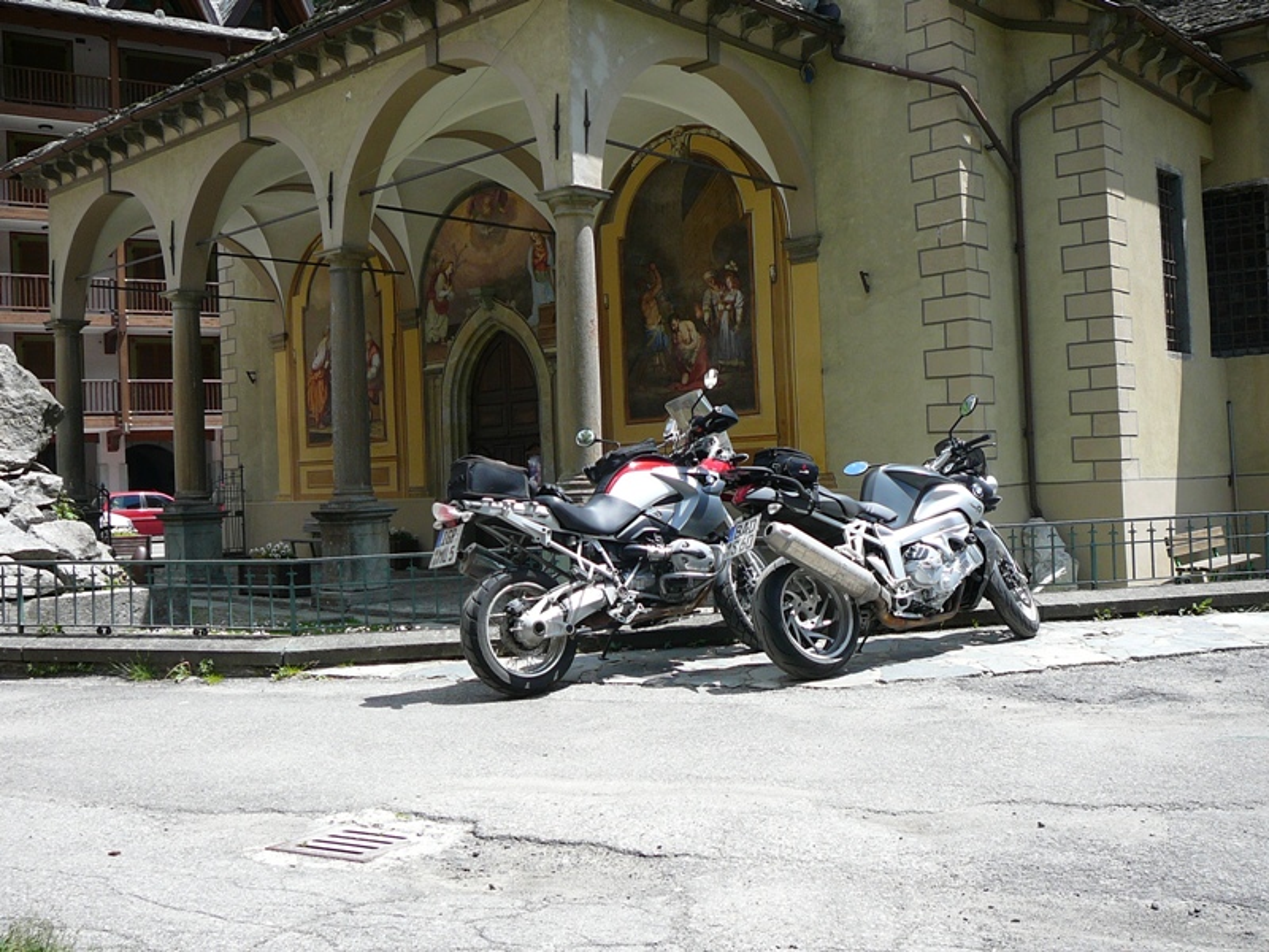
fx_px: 1283
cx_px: 634
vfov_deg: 40.7
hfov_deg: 52.6
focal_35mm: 35
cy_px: 476
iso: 80
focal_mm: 5.2
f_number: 2.8
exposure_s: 1/640
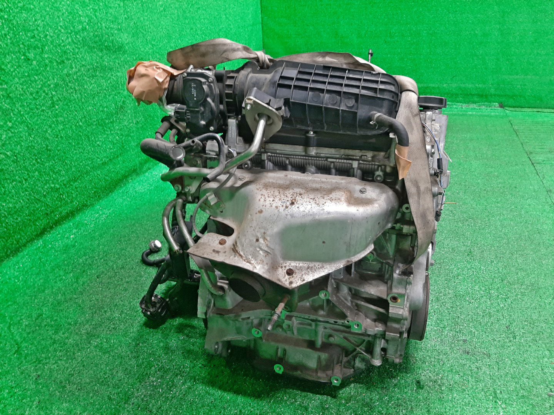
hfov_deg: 67.3
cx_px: 277
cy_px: 208
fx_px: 416
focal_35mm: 26
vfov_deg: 53.1
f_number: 1.7
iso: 172
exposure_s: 1/50
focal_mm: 3.93
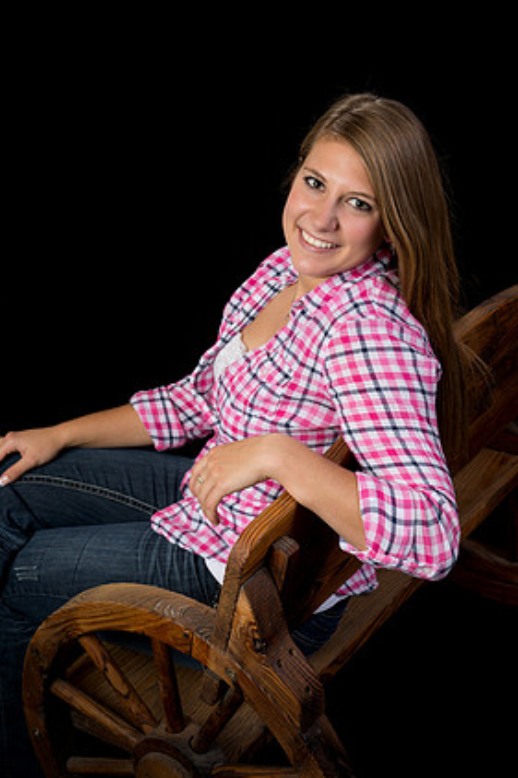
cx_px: 262
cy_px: 395
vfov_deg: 41.1
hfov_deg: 28.1
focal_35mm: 48
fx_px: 1037
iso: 100
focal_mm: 45
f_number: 5.6
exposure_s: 1/160
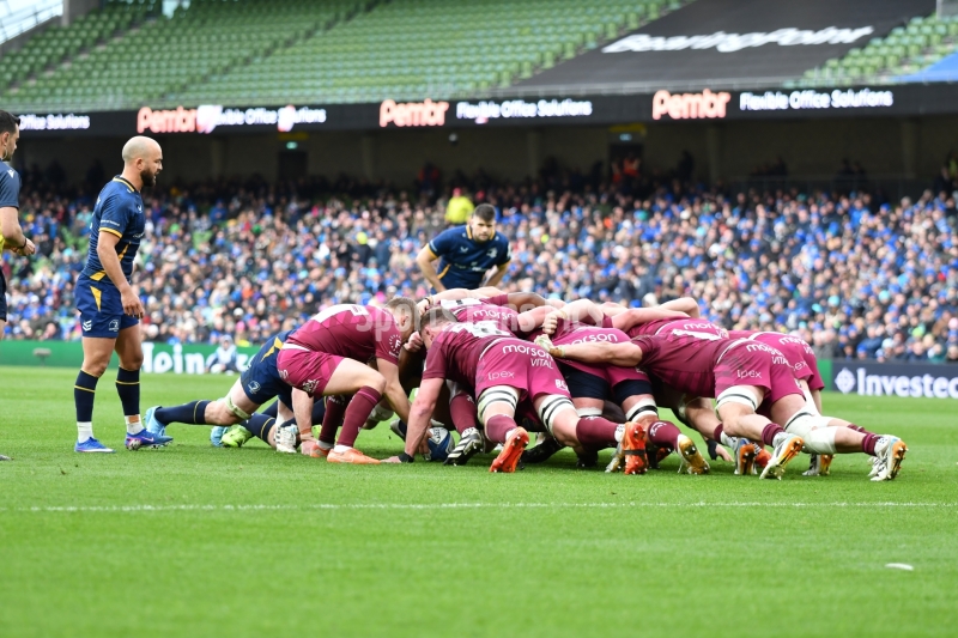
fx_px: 4789
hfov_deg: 11.4
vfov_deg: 7.6
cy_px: 319
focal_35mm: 180
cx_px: 479
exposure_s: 1/1000
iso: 640
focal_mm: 120
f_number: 2.8
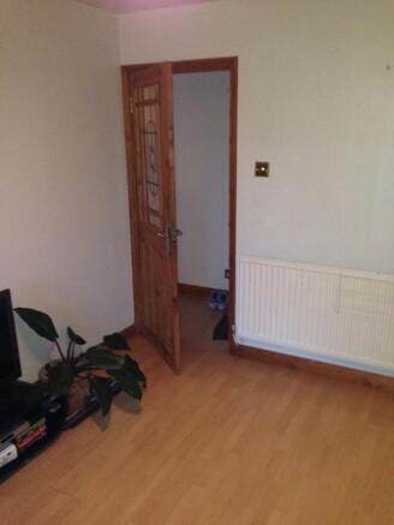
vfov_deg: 55.3
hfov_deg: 43.0
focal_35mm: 33
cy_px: 262
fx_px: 501
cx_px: 197
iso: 400
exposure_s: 1/17
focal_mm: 4.12
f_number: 2.4
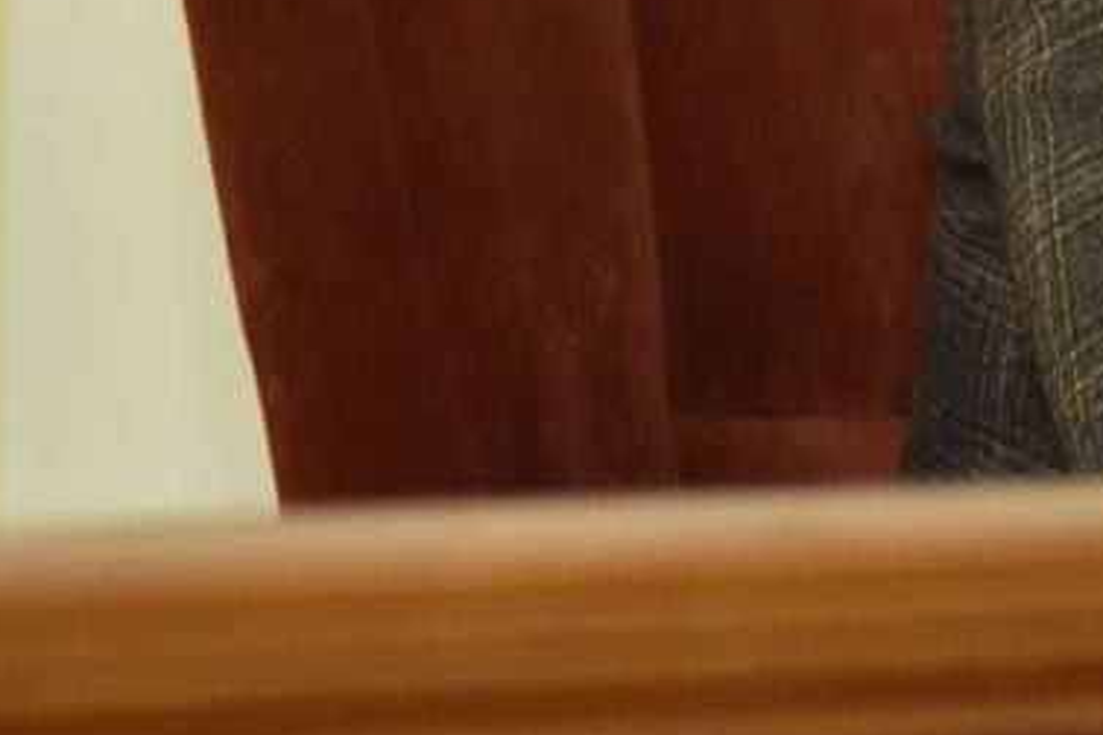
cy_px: -602
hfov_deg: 4.6
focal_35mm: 446
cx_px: 1931
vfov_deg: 3.1
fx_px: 13658
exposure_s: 1/200
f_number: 5
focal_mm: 120
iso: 2000
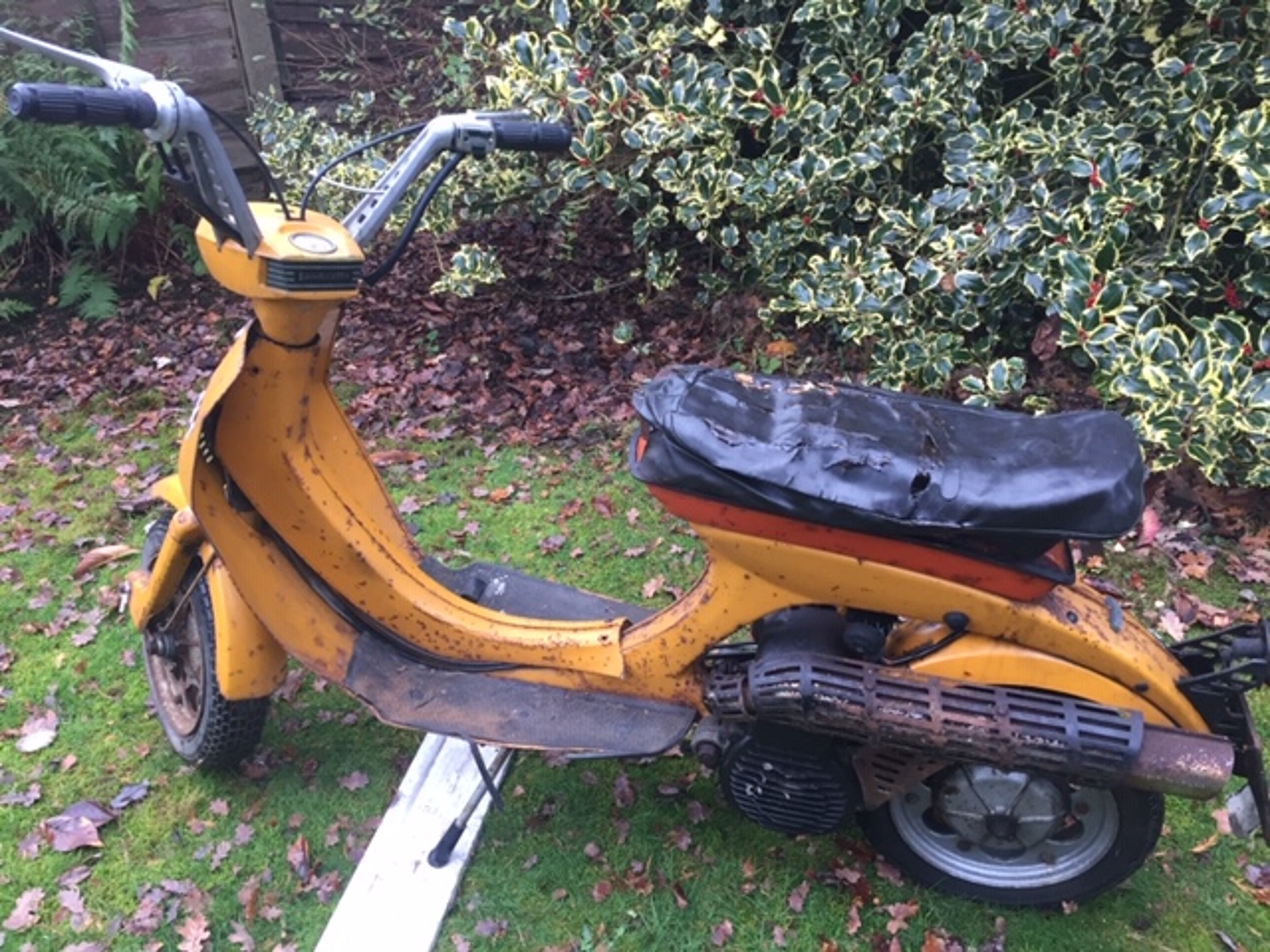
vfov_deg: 48.2
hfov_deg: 61.7
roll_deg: +3.0
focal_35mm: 29
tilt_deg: -30.8
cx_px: 635
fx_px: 1064
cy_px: 476
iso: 40
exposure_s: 1/33
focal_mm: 4.15
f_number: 2.2
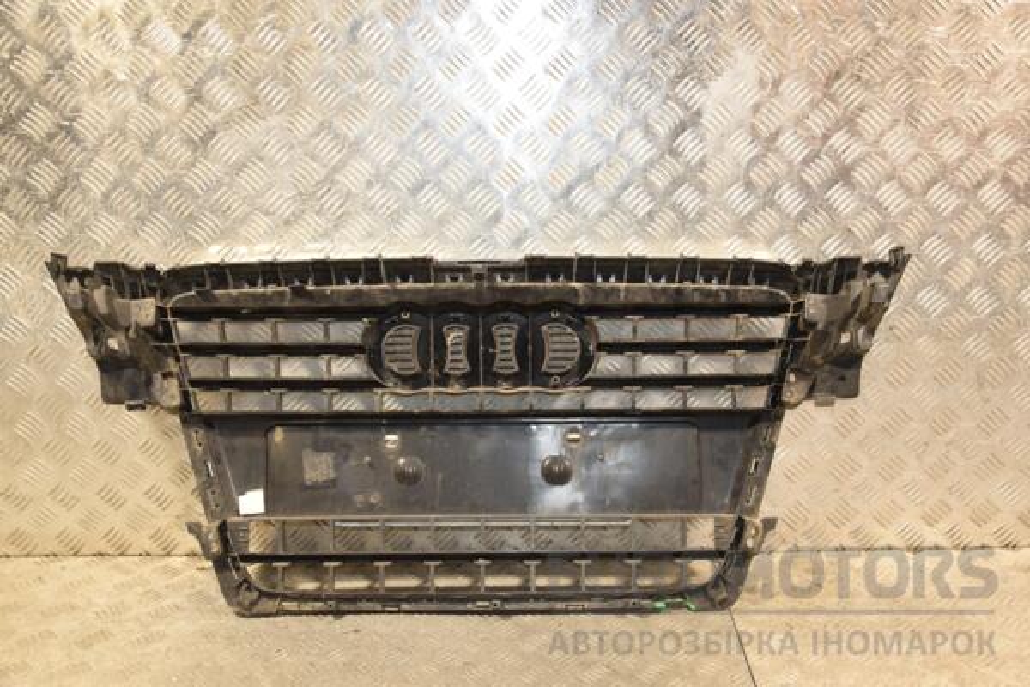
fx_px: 1073
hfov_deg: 51.3
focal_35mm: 38
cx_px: 515
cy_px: 344
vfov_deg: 35.5
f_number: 5
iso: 800
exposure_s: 1/100
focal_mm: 25
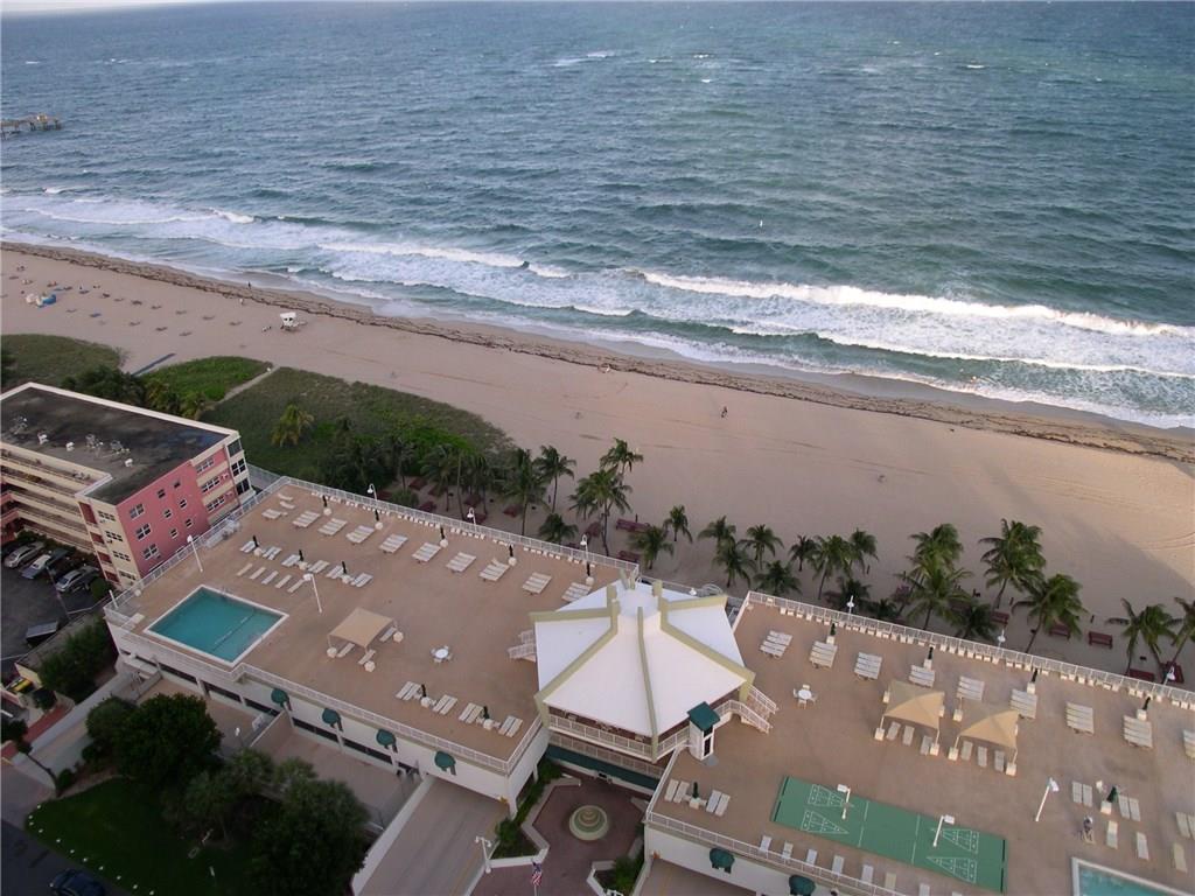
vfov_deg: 37.7
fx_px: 1312
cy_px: 448
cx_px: 598
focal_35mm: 38
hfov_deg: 49.0
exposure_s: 1/378
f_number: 2.8
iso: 100
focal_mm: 8
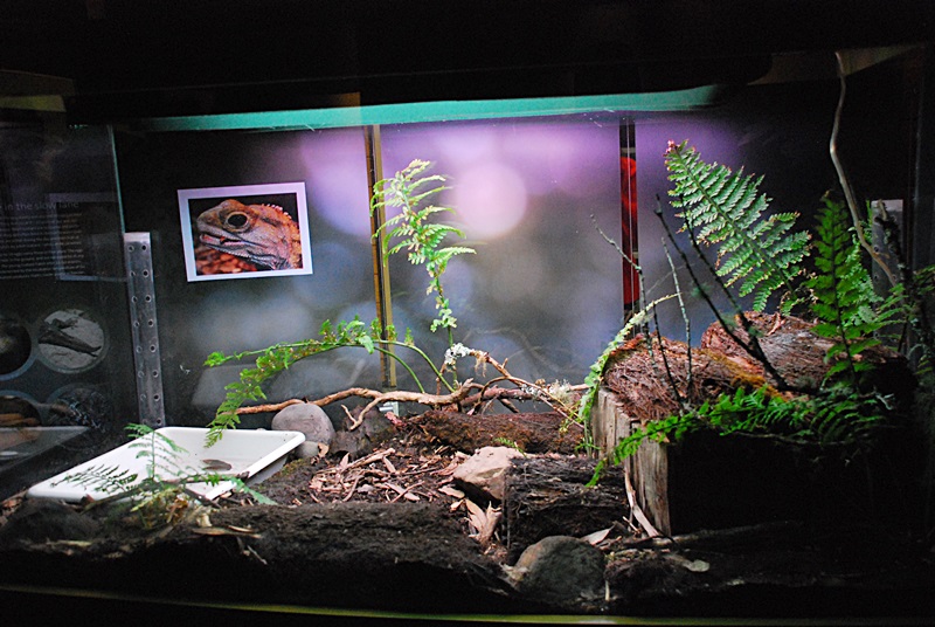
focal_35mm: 36
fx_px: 936
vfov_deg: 37.0
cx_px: 468
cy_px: 314
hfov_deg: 53.1
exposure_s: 1/30
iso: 1600
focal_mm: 24
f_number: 5.6
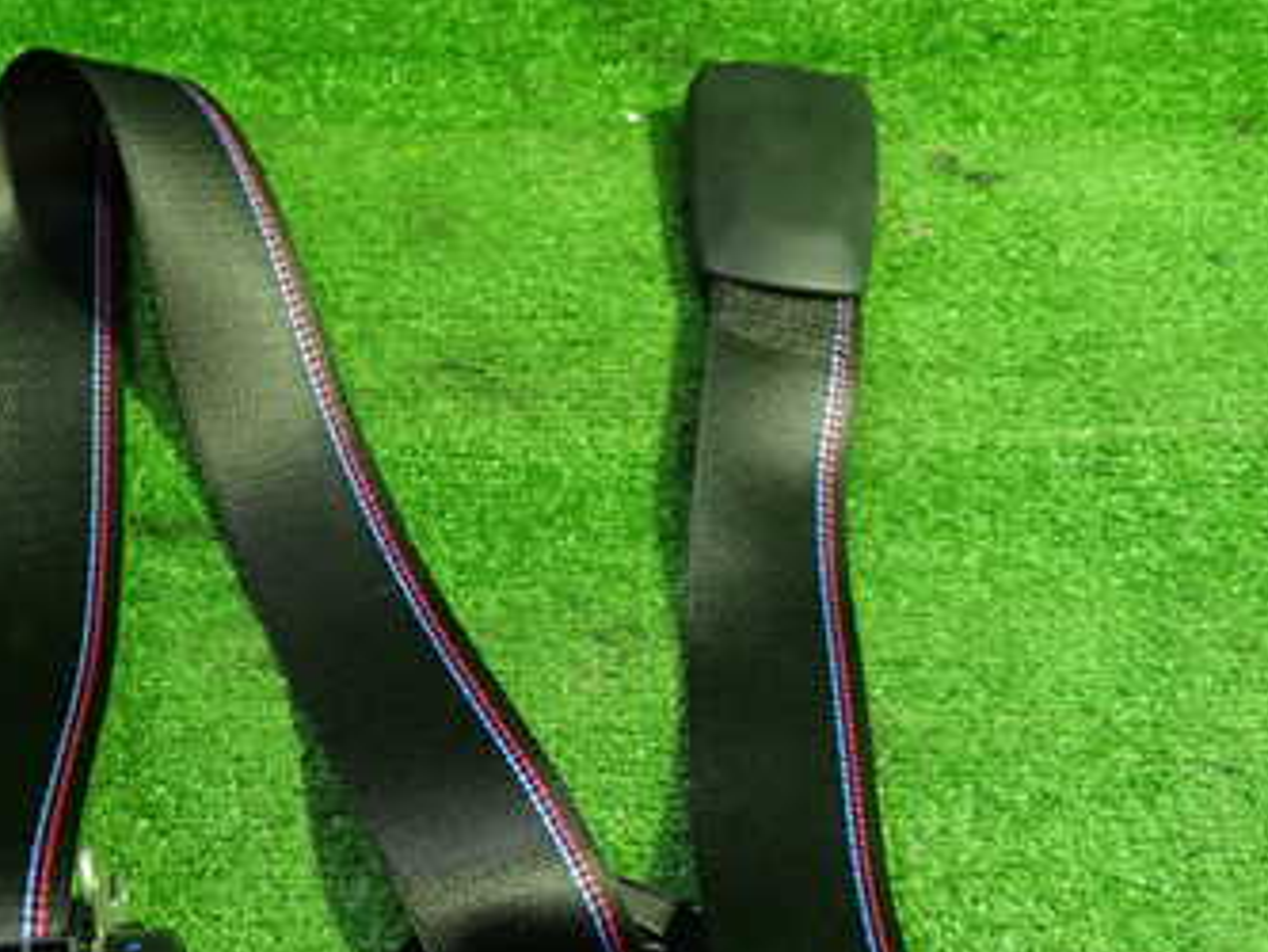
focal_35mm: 45
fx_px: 1649
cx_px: 369
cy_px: 727
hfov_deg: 41.2
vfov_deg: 31.6
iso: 320
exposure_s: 1/30
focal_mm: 4.5
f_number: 2
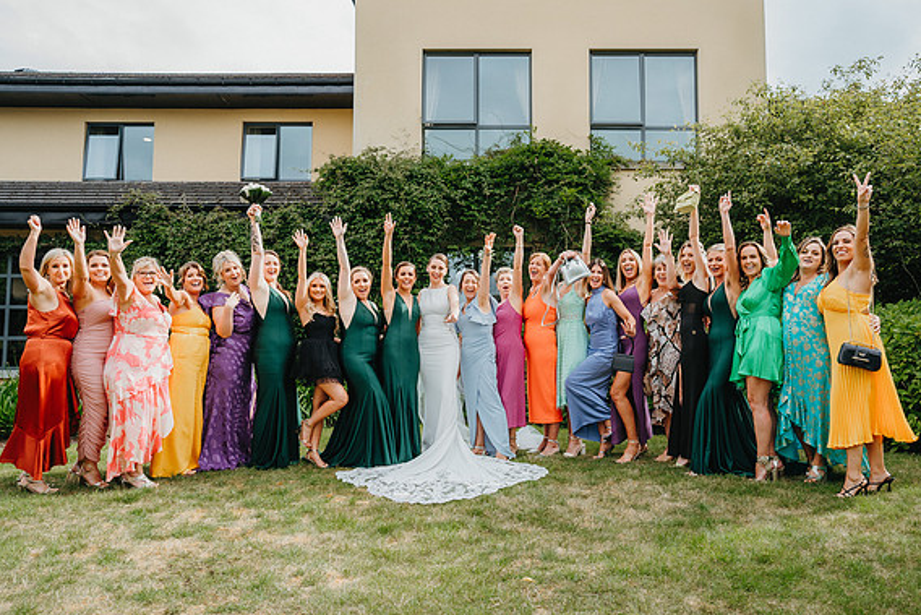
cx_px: 486
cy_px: 289
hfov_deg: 67.3
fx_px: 691
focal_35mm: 27
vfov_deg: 47.9
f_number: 2.8
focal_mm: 24
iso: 200
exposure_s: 1/640
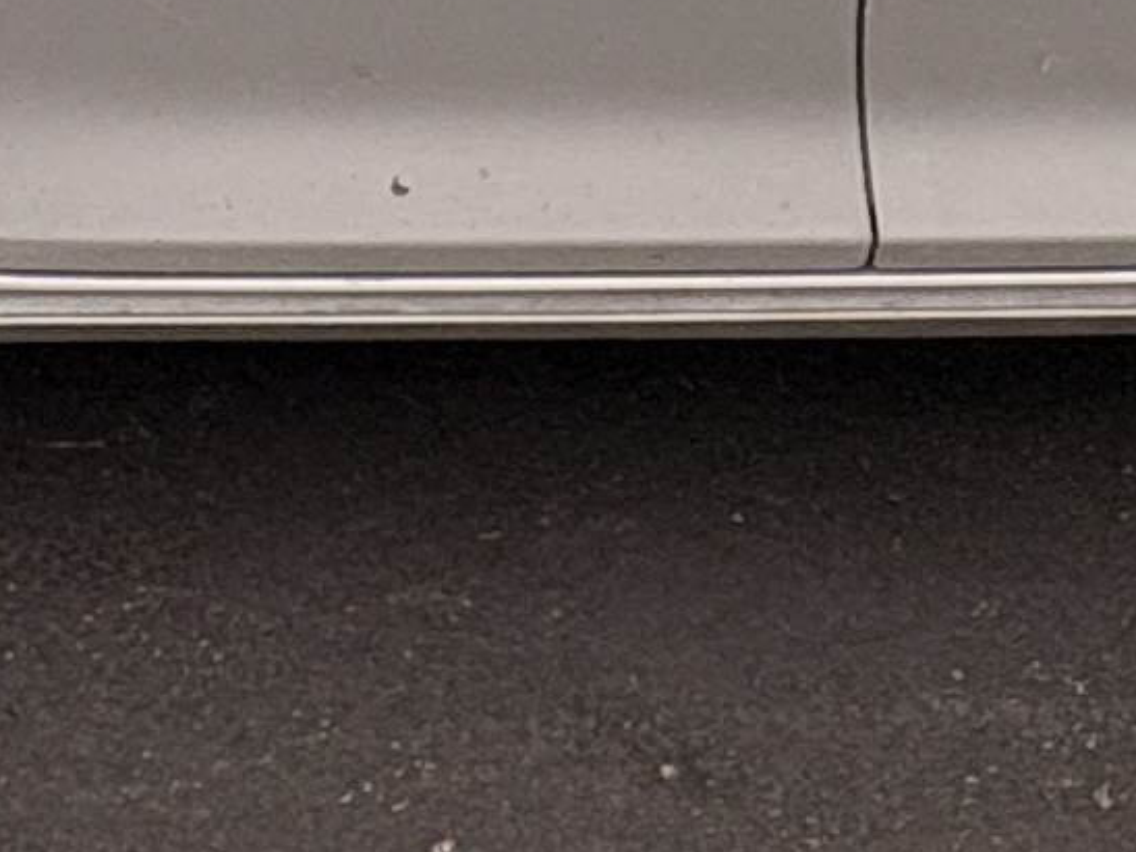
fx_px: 3380
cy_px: -514
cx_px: 873
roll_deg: +2.6
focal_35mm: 103
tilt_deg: -21.9
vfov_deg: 13.4
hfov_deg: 18.9
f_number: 2.2
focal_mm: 2.22
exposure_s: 1/225
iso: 40
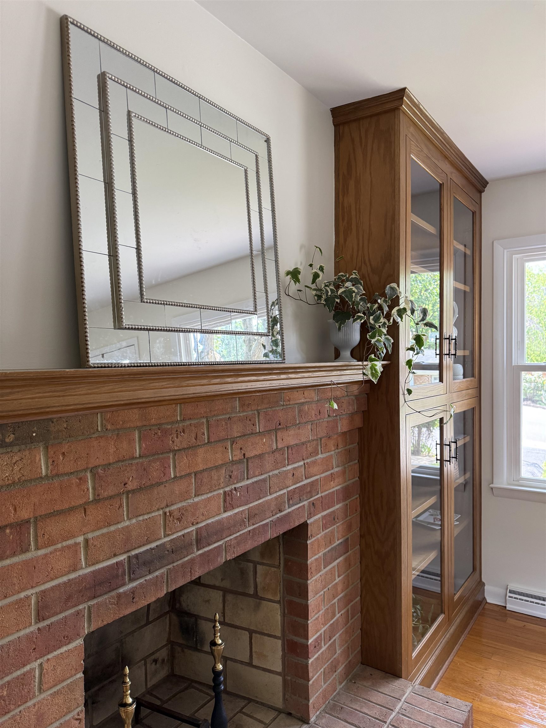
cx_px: 273
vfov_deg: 71.6
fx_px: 505
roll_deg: +0.0
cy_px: 364
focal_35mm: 24
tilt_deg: -0.9
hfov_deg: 56.8
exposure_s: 1/90
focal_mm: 6.76
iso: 200
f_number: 1.78
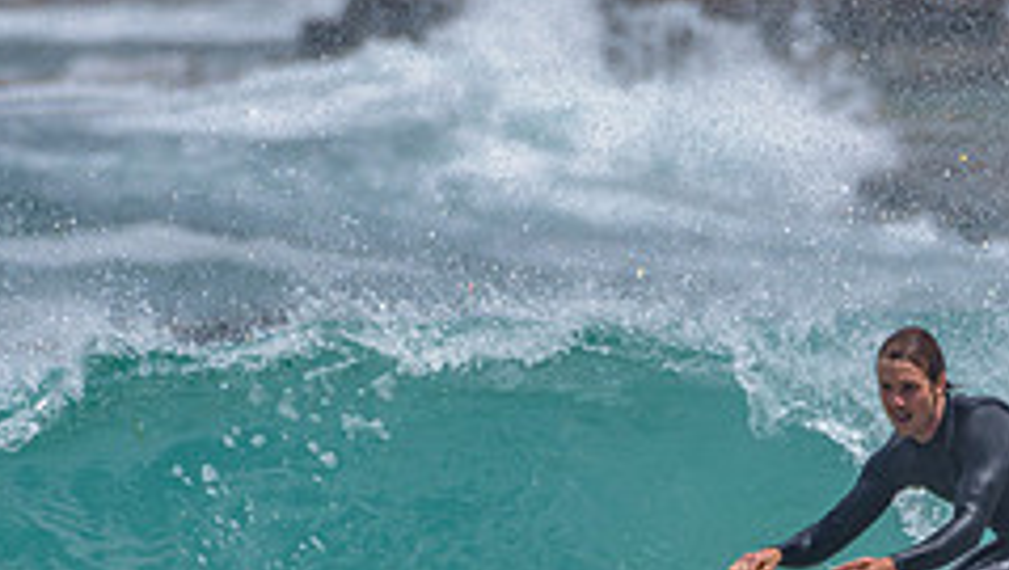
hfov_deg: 1.4
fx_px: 41672
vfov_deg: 0.8
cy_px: 544
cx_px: 739
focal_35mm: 1556
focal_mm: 500
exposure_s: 1/2000
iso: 180
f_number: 5.6
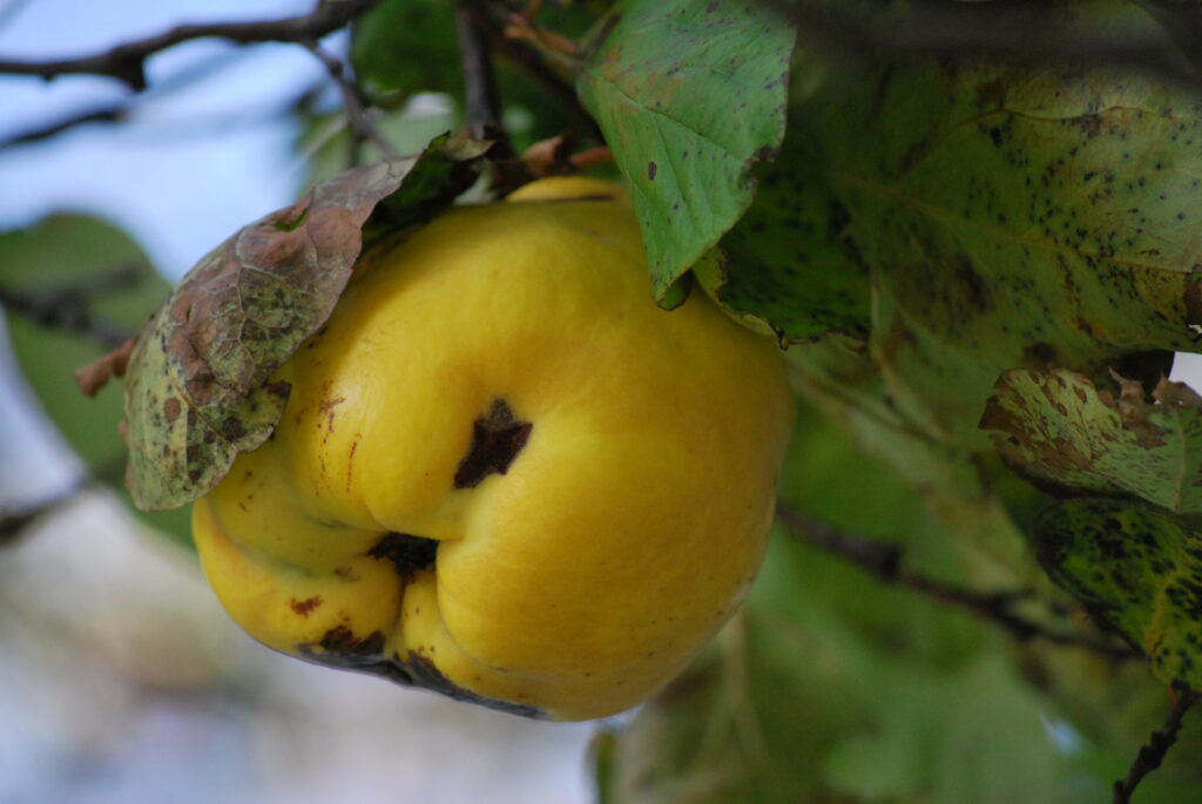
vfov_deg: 4.6
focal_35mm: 300
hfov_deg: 6.9
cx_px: 601
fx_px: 10026
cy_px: 402
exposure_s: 1/500
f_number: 5.6
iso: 720
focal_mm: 200
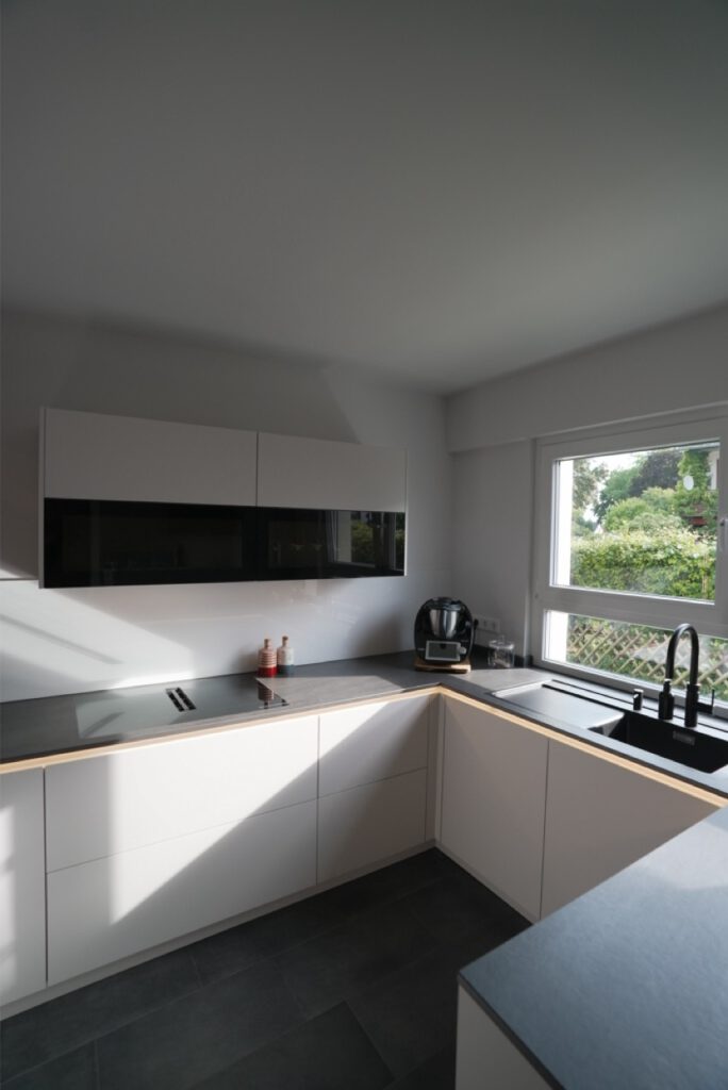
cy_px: 545
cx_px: 364
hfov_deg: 73.8
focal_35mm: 16
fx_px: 485
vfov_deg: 96.7
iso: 640
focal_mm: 16
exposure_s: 1/80
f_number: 4.5
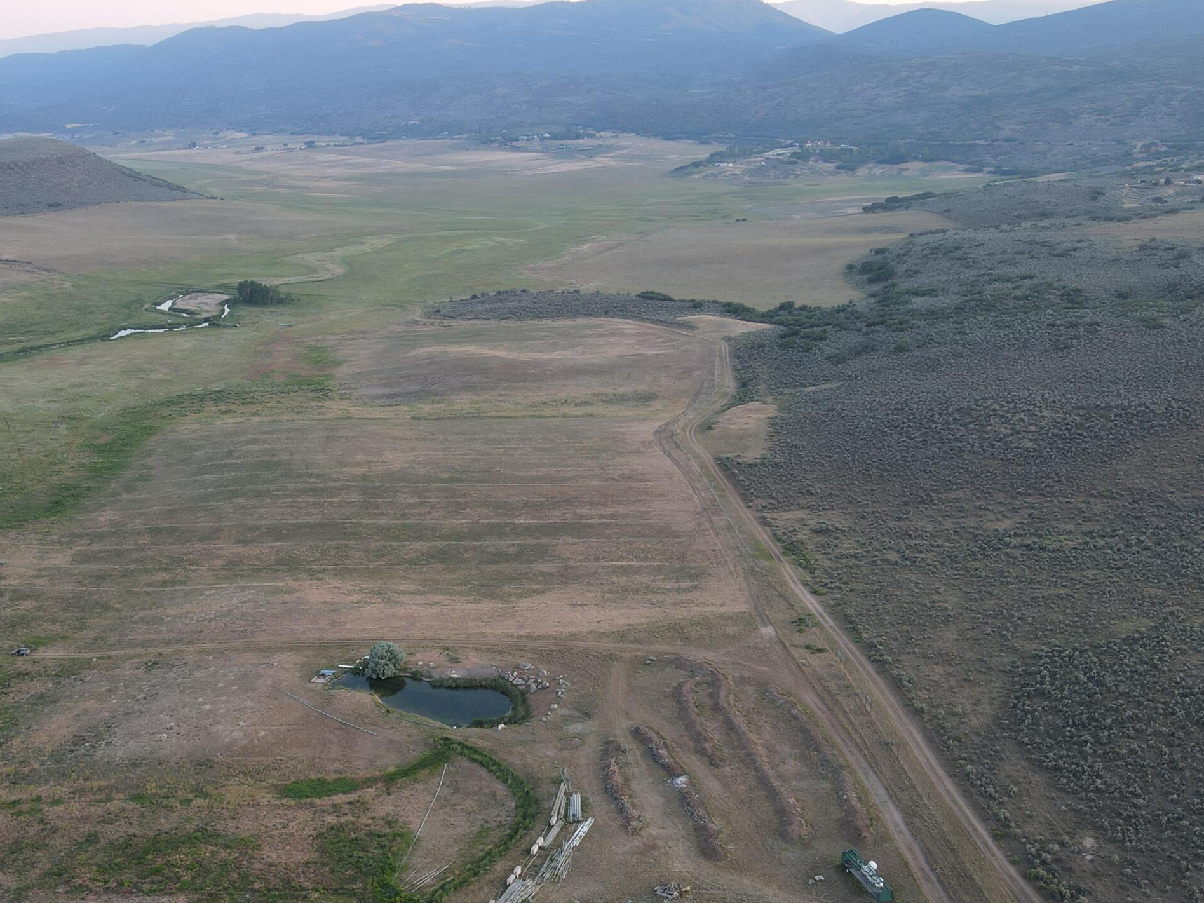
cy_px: 609
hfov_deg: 48.3
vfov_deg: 37.3
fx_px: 1322
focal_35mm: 38
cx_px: 421
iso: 100
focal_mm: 4.5
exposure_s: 1/60
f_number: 2.8
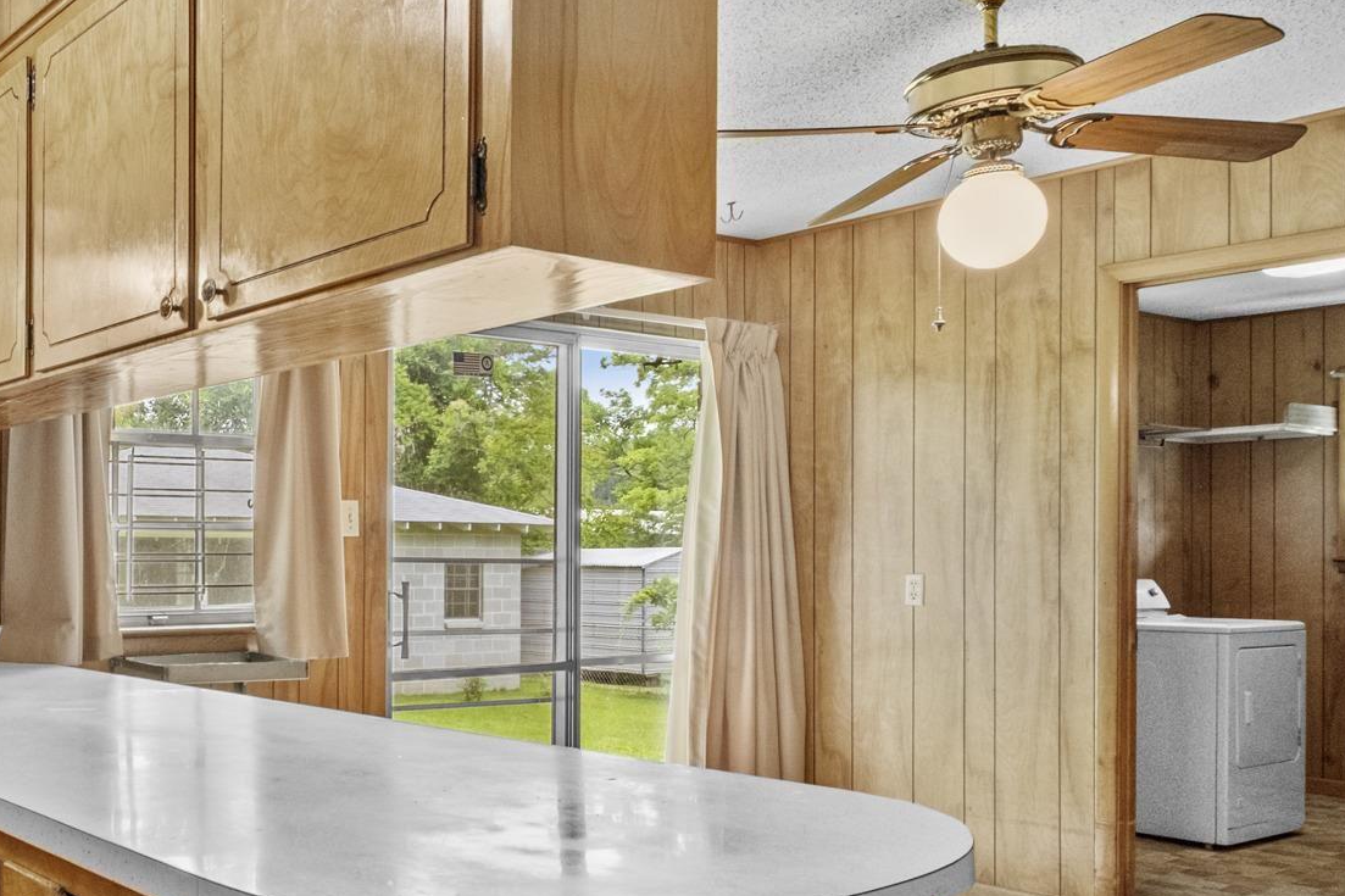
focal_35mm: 34
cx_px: 172
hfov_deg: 50.4
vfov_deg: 38.3
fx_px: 1270
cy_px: 621
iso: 400
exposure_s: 1/4
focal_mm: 10
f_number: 8
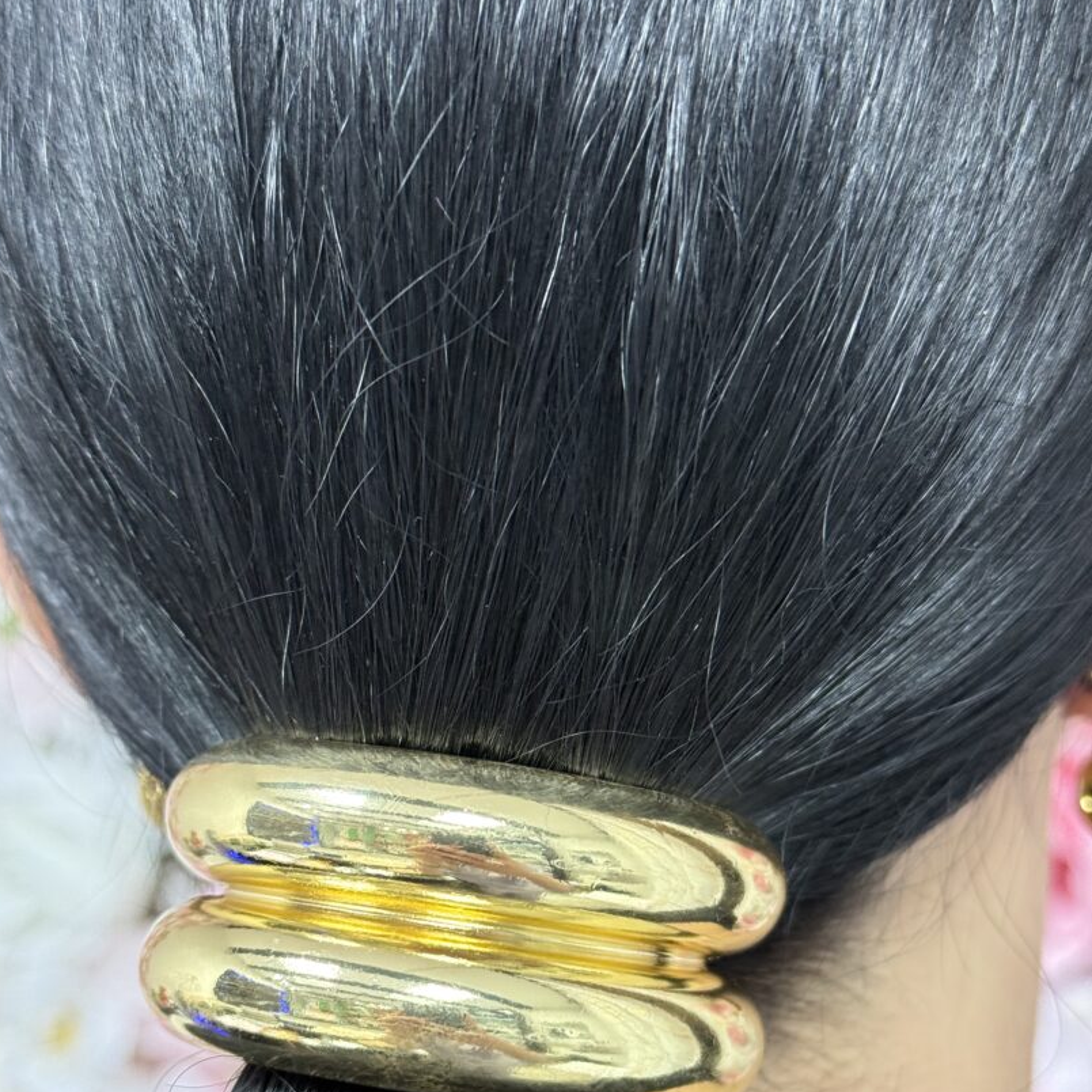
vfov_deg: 29.9
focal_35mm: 57
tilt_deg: -8.0
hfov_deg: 30.0
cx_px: 543
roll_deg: -0.2
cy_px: 712
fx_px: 2034
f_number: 1.78
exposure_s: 1/50
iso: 250
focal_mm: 6.76
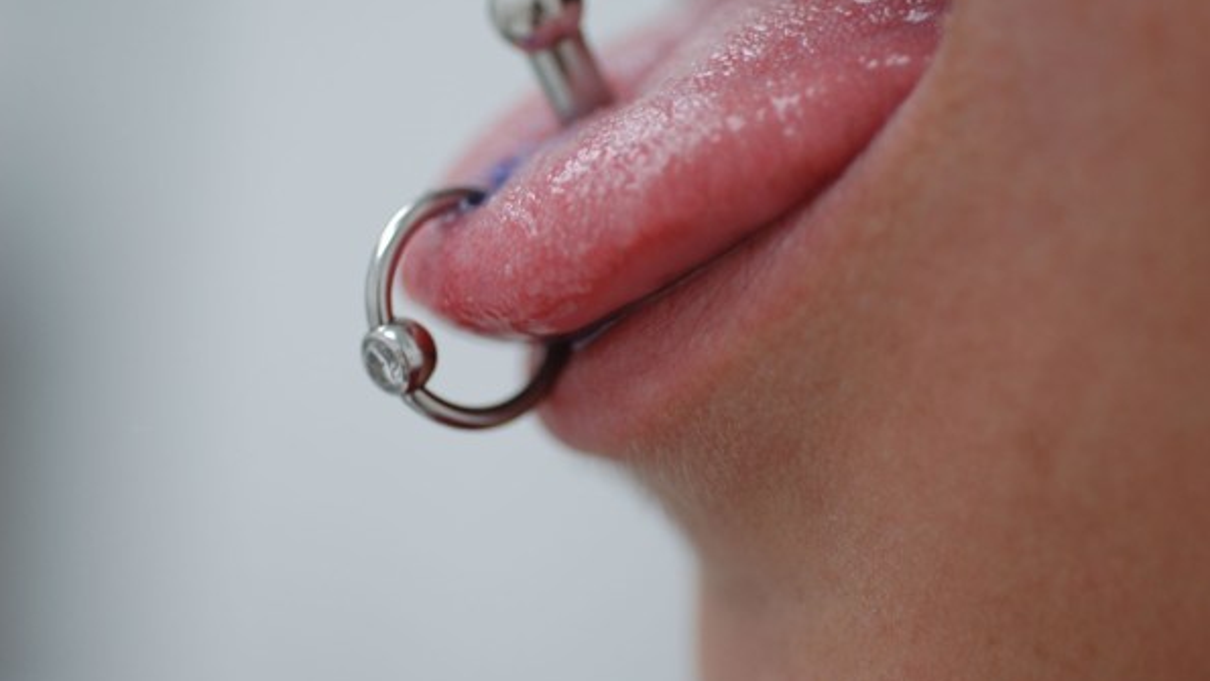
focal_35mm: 95
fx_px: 3049
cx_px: 602
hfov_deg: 22.4
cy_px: 302
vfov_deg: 12.7
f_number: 3.8
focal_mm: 60
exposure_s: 1/125
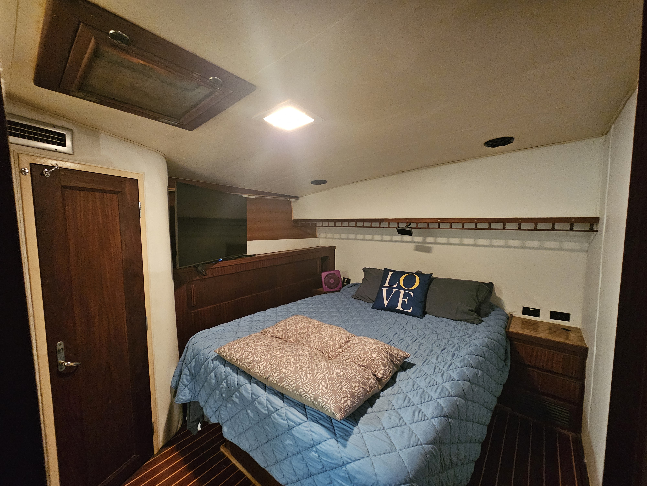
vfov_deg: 89.9
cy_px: 243
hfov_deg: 106.2
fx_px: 243
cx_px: 324
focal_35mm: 13
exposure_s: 1/24
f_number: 2.2
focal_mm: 2.2
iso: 800
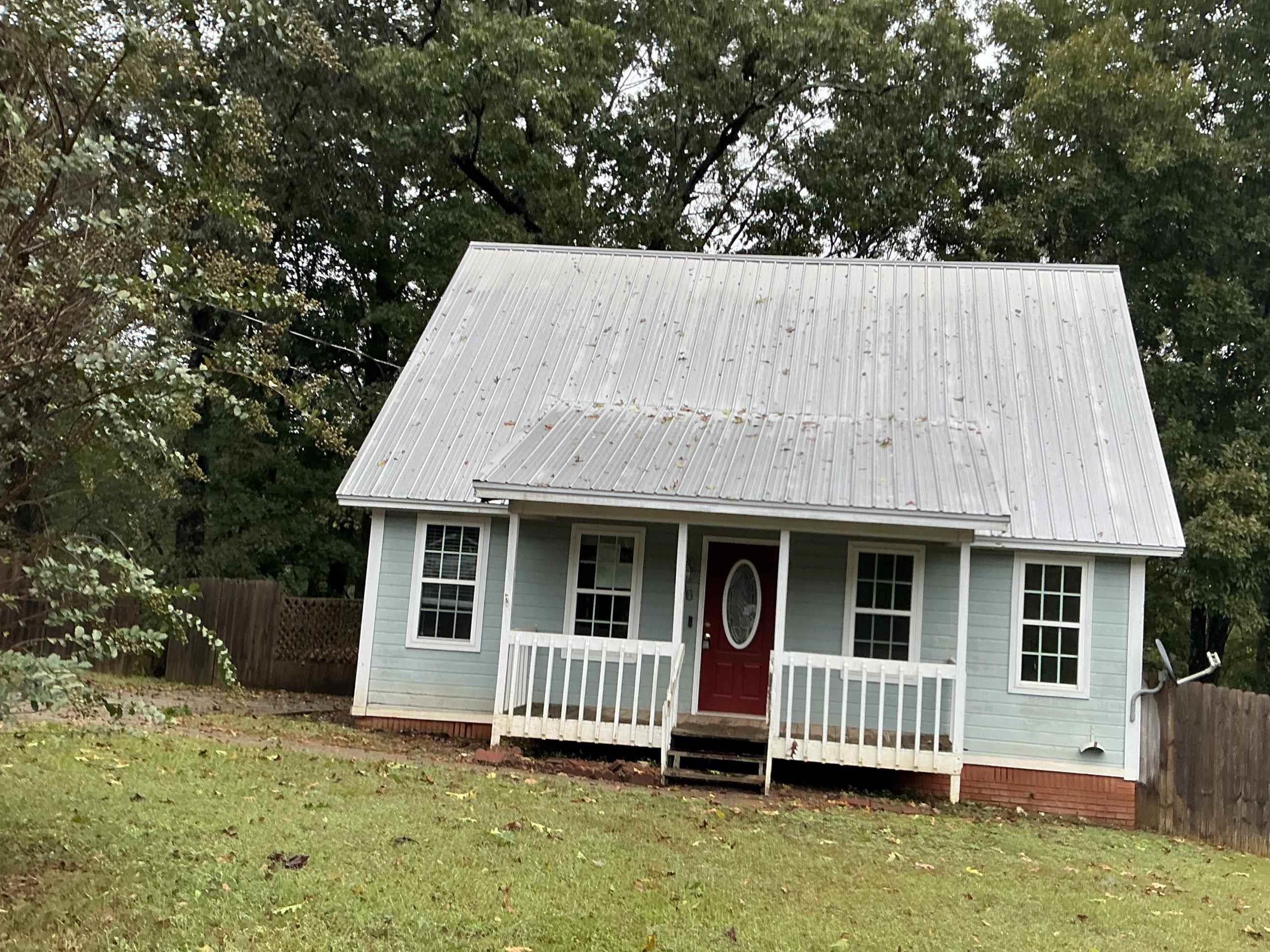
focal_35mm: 33
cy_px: 499
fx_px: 1211
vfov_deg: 42.9
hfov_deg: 55.2
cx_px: 720
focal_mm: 3
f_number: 1.8
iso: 20
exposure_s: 1/159
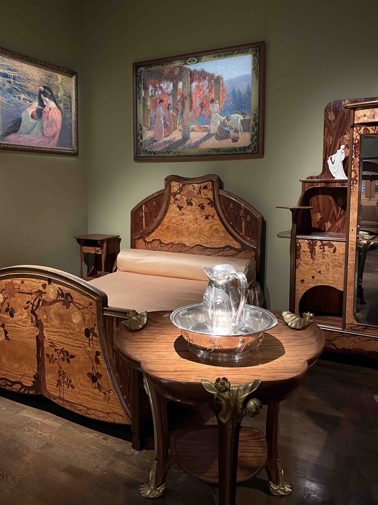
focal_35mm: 29
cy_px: 224
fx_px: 422
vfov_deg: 61.5
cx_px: 188
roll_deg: +0.3
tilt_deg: -5.6
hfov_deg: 48.2
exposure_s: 1/26
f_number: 1.6
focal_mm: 5.1
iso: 500
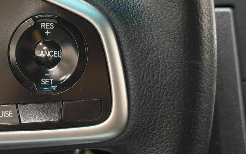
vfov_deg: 15.0
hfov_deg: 23.5
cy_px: 43
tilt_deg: -27.3
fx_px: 583
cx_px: 48
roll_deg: -1.2
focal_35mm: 87
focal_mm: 6.76
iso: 250
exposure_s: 1/40
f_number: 1.78
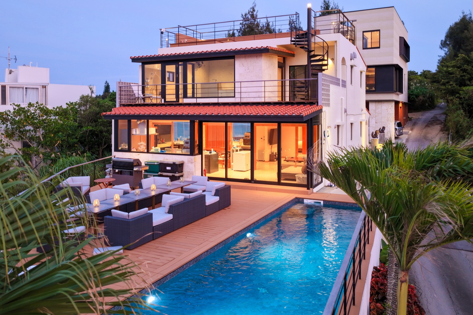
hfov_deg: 65.5
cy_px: 158
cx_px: 236
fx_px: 368
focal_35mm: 28
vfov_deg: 46.4
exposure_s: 1/15
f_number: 2.2
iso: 400
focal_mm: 14.45
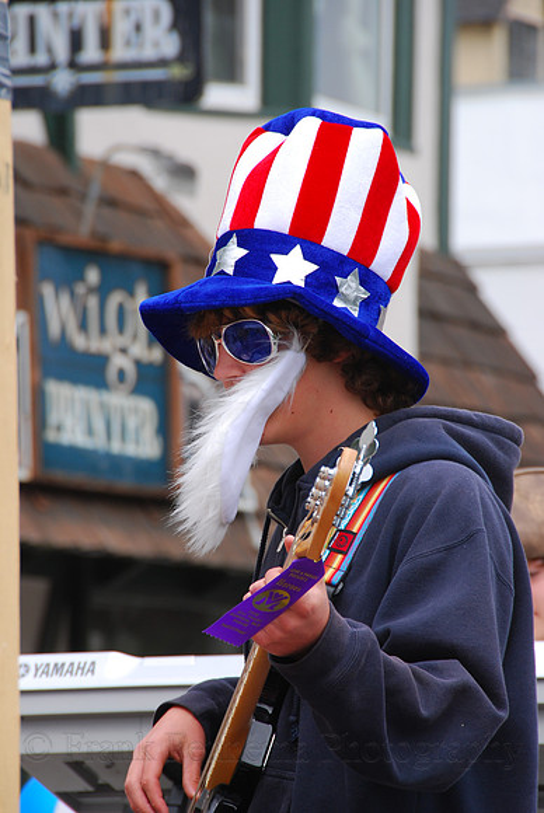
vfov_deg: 6.9
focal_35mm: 300
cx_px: 272
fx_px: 6783
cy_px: 406
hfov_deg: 4.6
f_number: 9.5
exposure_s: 1/180
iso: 200
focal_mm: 200
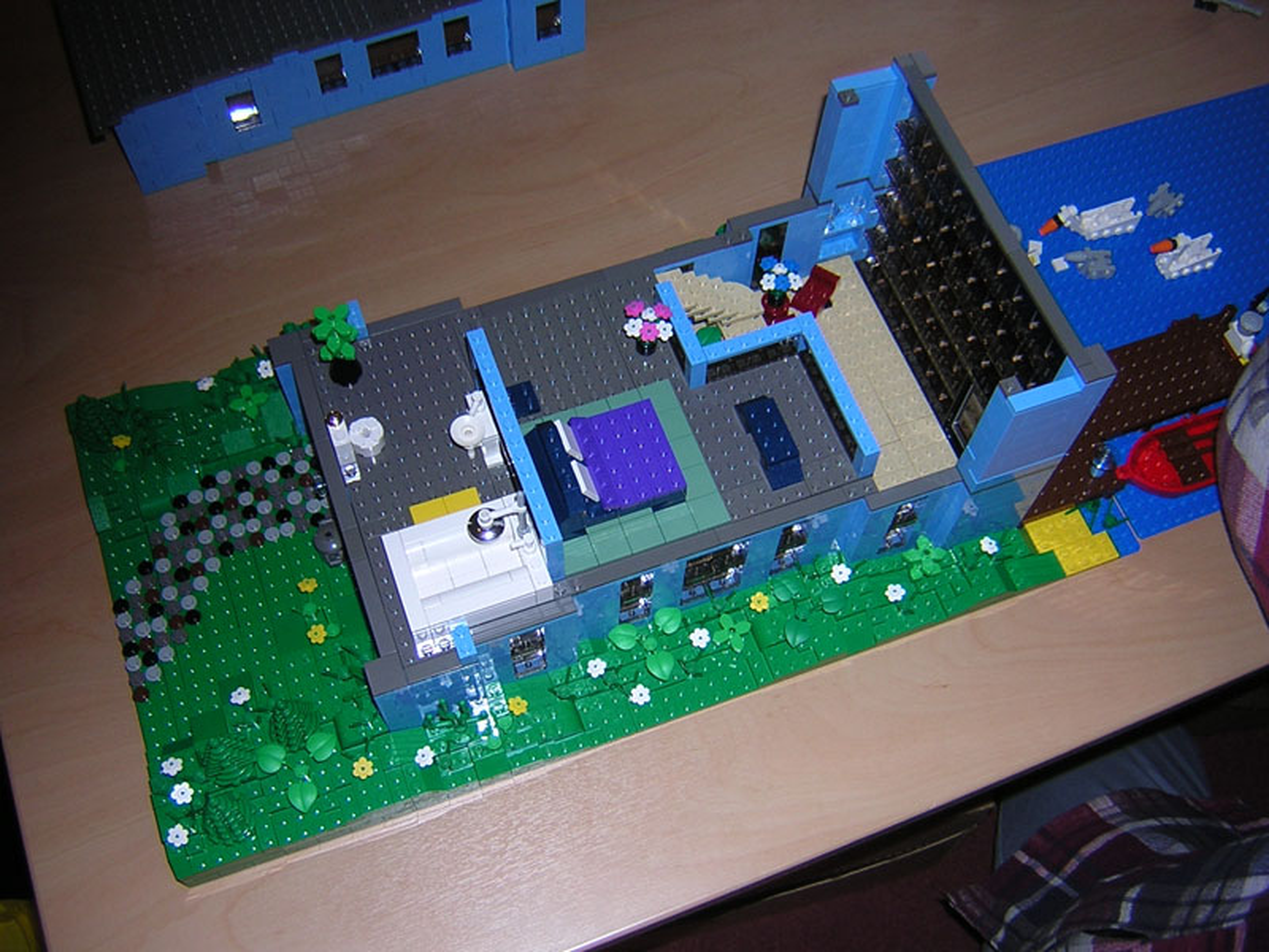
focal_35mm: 36
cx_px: 634
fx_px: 1320
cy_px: 476
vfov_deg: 39.7
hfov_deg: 51.4
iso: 100
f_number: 2.6
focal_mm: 4.7
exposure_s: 1/60.1
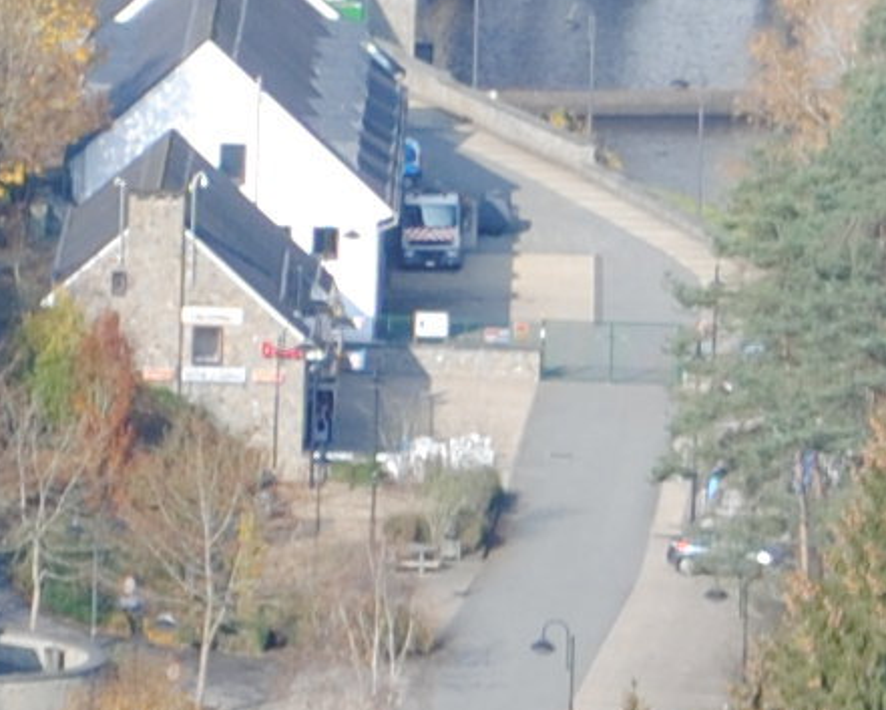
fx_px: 17838
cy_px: -16
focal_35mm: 680
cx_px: 277
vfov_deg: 2.3
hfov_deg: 2.8
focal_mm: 55
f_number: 6.3
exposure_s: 1/160
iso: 100
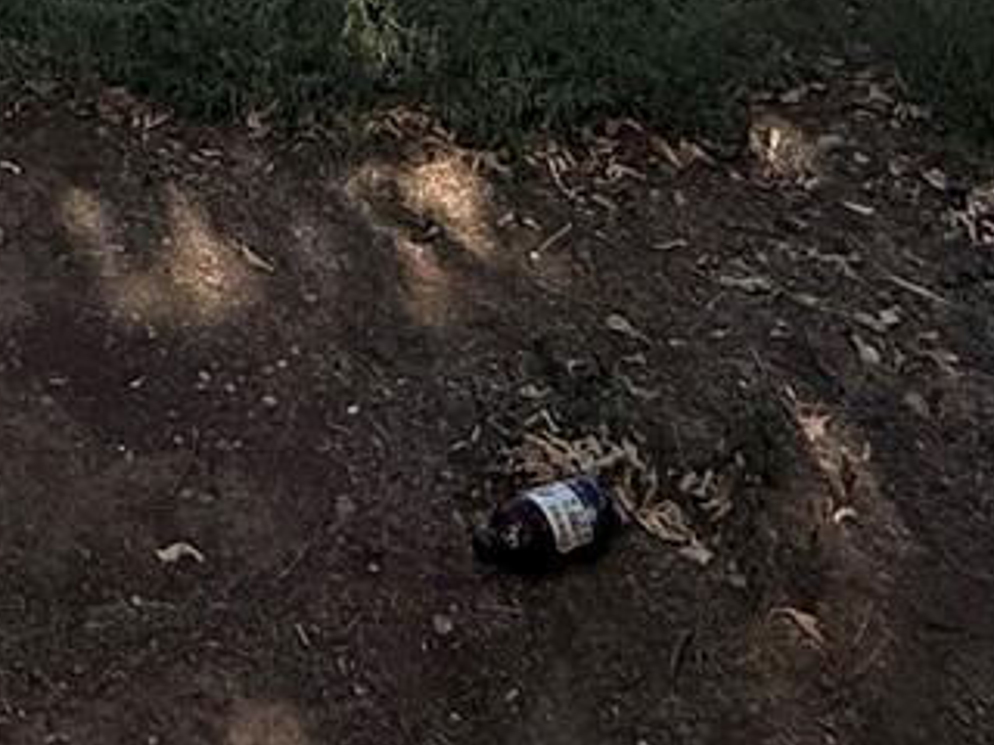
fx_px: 2010
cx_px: -199
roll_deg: +1.2
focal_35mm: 70
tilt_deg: -2.2
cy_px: -891
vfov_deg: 15.2
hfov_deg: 25.0
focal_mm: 2.22
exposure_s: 1/2165
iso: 50
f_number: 2.2
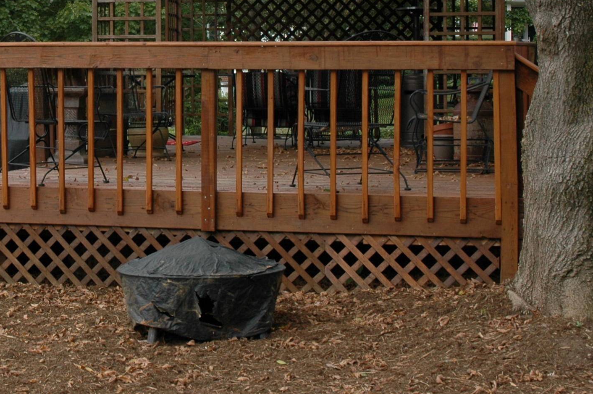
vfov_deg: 15.6
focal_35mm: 86
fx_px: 1416
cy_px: 10
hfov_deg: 23.1
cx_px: 64
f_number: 6.3
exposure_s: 1/160
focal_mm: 27
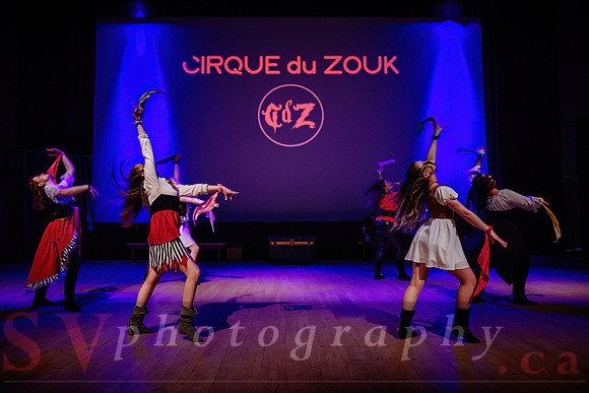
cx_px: 294
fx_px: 511
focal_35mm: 31
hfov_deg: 59.9
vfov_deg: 42.0
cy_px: 183
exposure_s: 1/125
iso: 1600
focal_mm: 25.5
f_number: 2.8
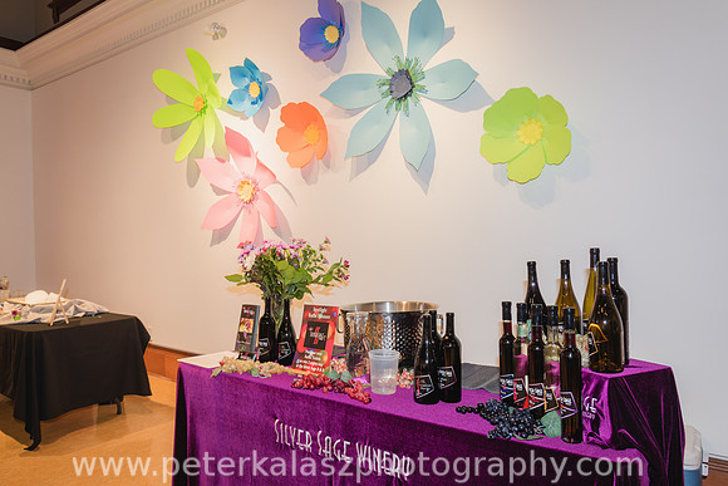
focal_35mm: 26
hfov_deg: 69.7
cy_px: 254
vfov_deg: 49.8
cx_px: 346
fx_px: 523
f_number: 8
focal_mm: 24
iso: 64
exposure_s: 1/1.67
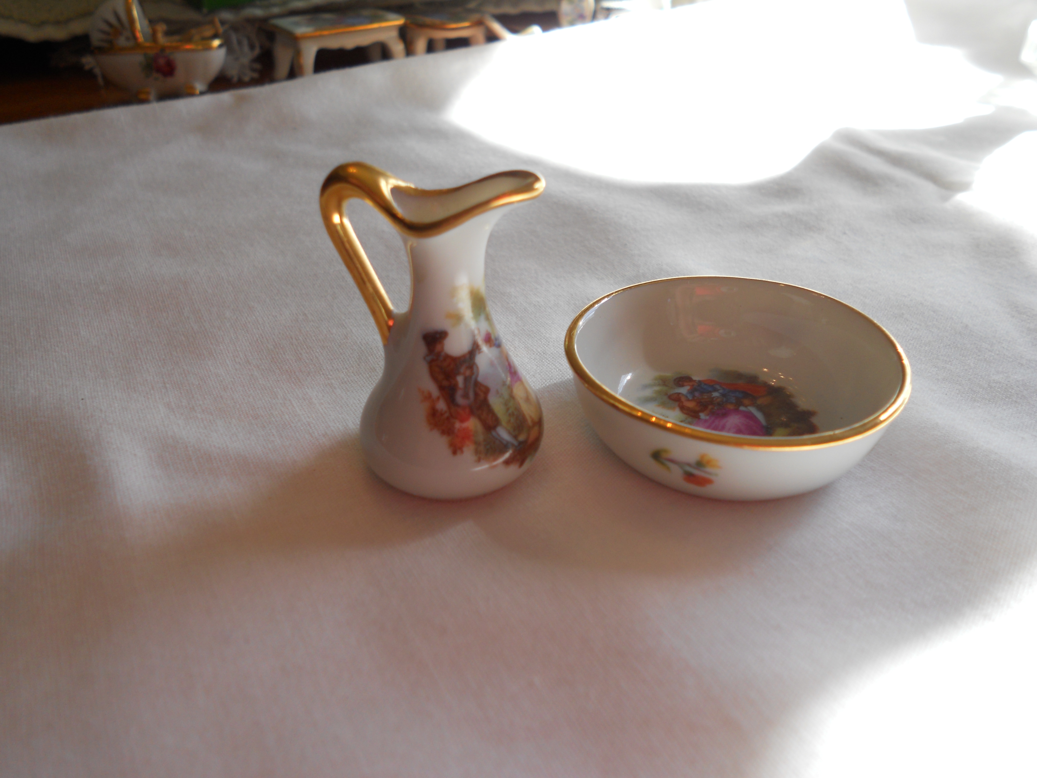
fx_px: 959
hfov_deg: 56.8
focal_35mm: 32
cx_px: 518
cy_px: 389
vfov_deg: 44.2
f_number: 3.5
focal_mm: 5.8
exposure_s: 1/160
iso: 80
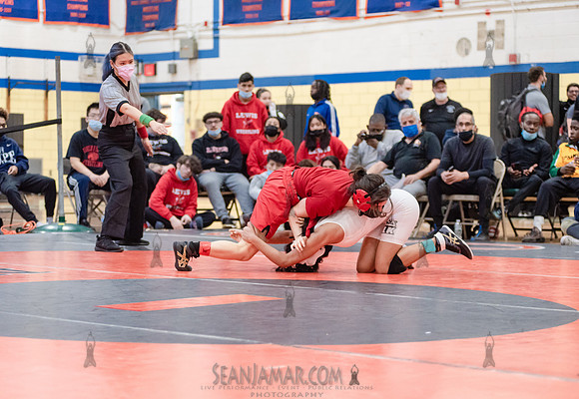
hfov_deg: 23.0
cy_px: 213
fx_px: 1423
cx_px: 259
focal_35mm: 88
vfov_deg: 16.0
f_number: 3.5
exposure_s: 1/320
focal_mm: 80
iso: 4000
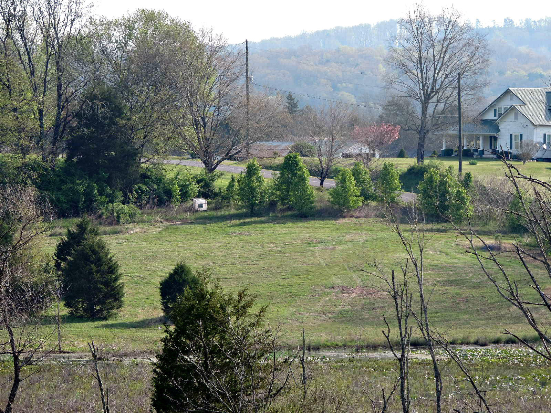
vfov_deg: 5.9
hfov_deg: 7.9
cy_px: 206
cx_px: 276
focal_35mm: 250
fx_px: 3979
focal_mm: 44.5
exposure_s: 1/200
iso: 80
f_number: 4.7
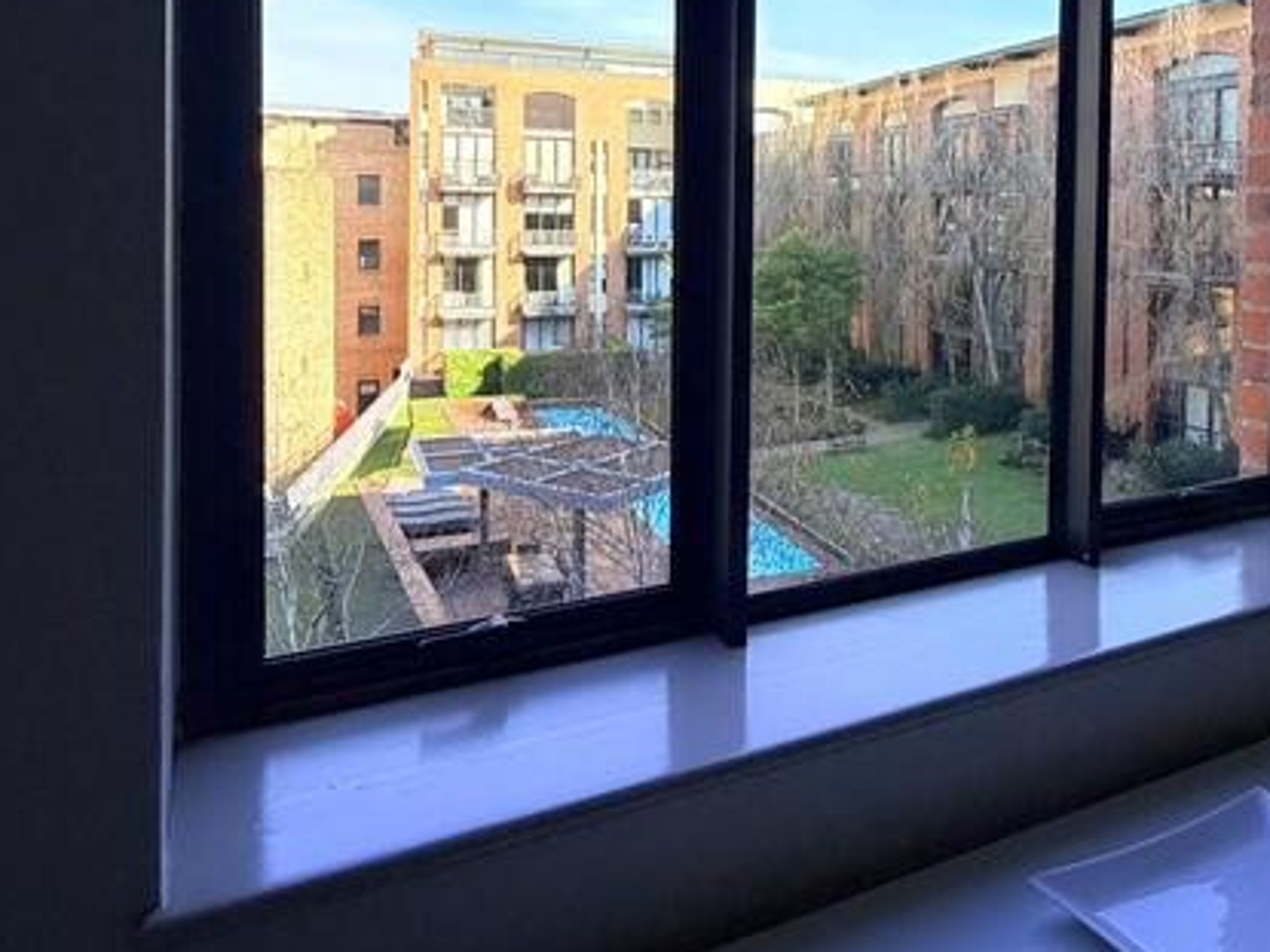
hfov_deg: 64.9
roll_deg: -0.8
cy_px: 251
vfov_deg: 49.5
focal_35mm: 27
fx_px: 990
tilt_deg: -1.6
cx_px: 741
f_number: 2.2
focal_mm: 2.22
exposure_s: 1/686
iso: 50
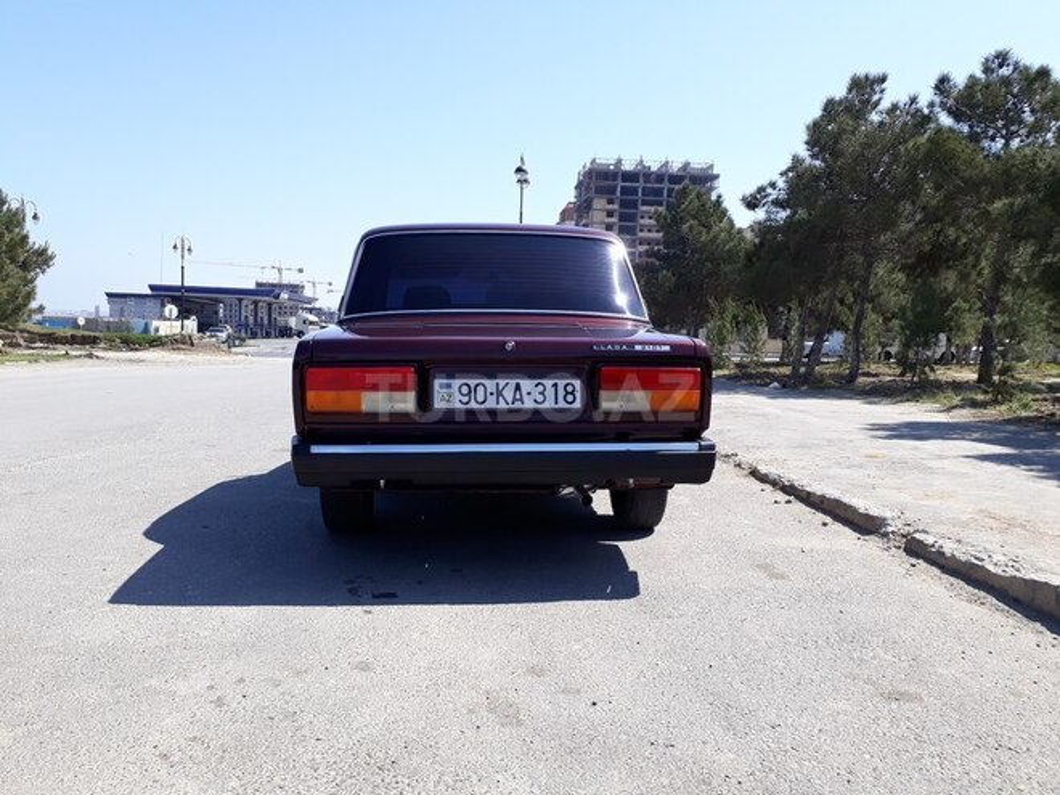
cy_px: 398
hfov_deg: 65.3
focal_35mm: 27
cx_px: 530
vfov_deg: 51.4
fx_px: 827
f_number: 1.9
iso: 40
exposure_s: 1/915
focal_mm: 3.6
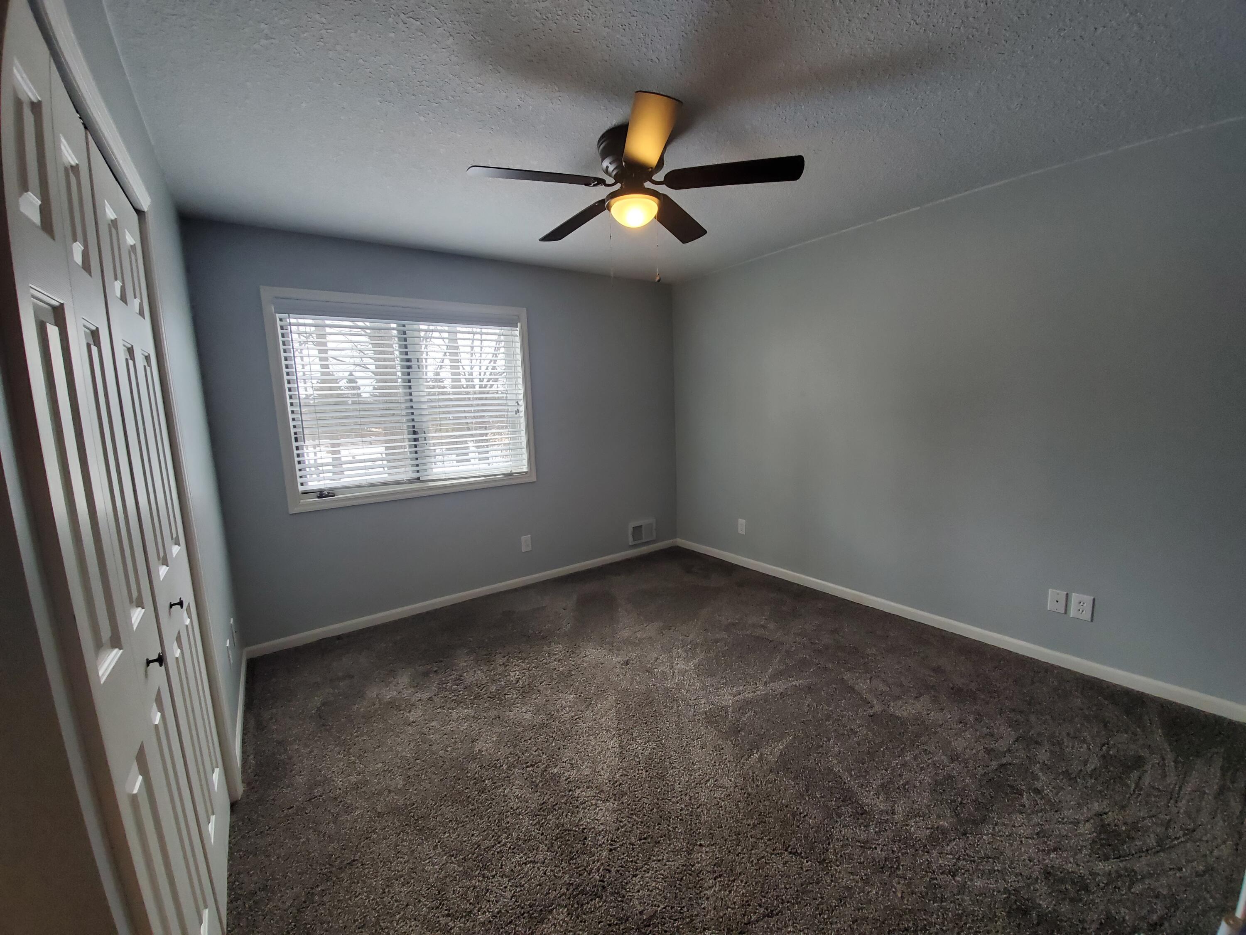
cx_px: 623
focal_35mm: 13
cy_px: 468
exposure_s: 1/60
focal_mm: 1.8
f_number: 2.2
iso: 160
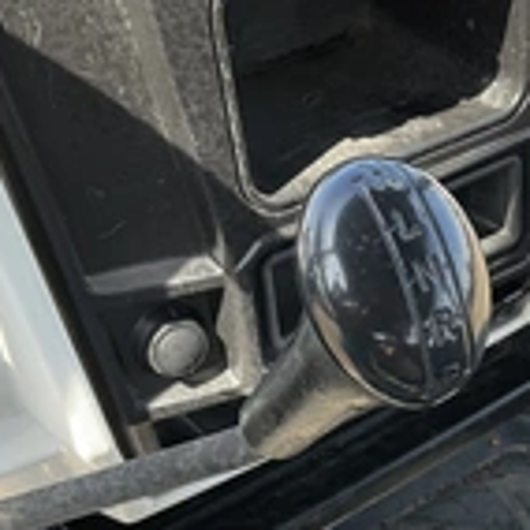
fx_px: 1247
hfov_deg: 23.1
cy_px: 370
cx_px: 515
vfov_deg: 23.8
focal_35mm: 72
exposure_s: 1/226
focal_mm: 3
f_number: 1.8
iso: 25
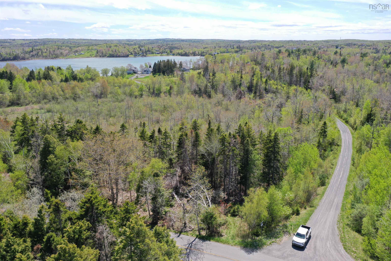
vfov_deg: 46.4
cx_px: 196
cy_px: 130
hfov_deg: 65.5
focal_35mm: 28
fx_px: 304
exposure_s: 1/320
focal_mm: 10.26
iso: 100
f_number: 5.6
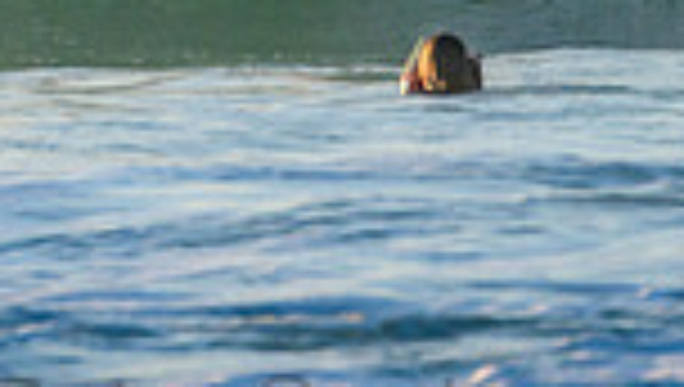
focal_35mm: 1995
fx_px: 36234
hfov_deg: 1.1
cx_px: 248
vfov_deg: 0.6
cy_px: -331
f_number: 5.6
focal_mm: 500
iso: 500
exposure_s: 1/2000
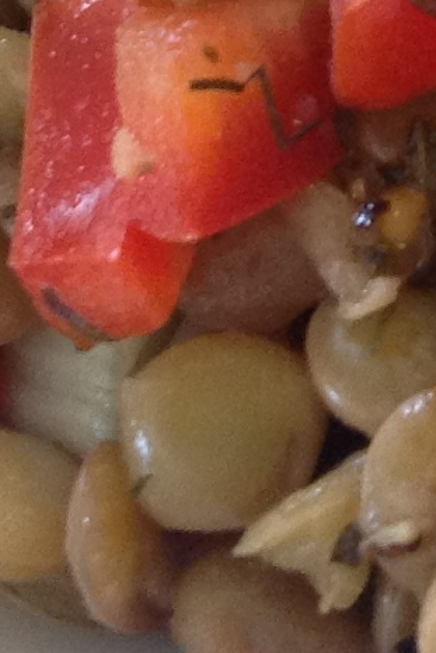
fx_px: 3667
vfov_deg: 9.5
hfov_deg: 6.7
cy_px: -654
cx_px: 564
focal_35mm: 202
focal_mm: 4.28
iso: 125
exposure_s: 1/15
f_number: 2.4
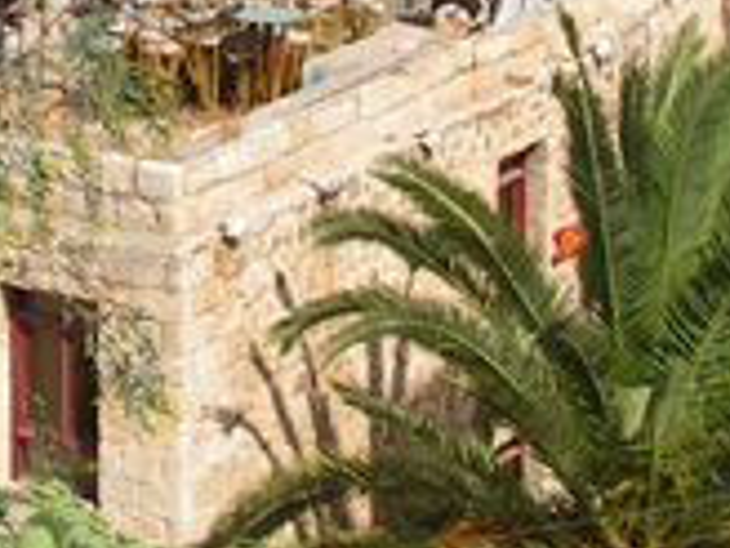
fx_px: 3838
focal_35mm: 182
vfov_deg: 7.8
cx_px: 207
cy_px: -510
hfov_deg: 10.8
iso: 50
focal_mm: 7.1
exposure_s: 1/640
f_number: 5
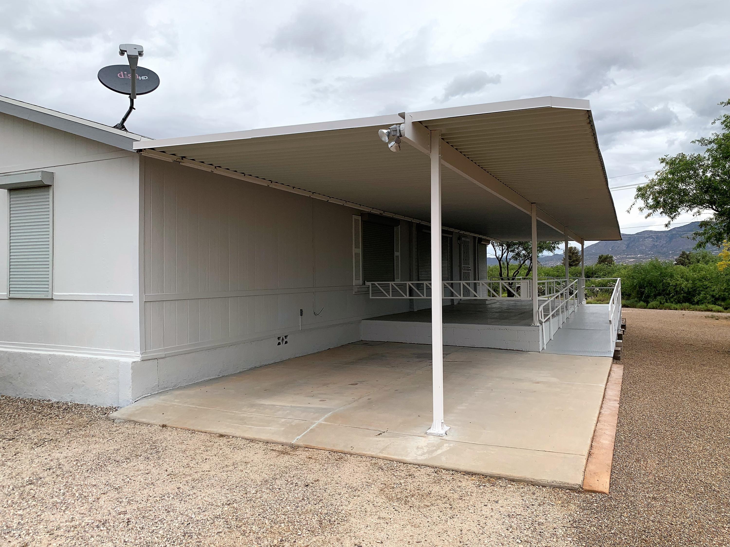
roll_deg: +0.4
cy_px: 274
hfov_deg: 67.3
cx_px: 365
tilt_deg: +1.3
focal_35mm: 26
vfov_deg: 53.1
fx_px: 548
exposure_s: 1/3086
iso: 25
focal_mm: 4.25
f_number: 1.8
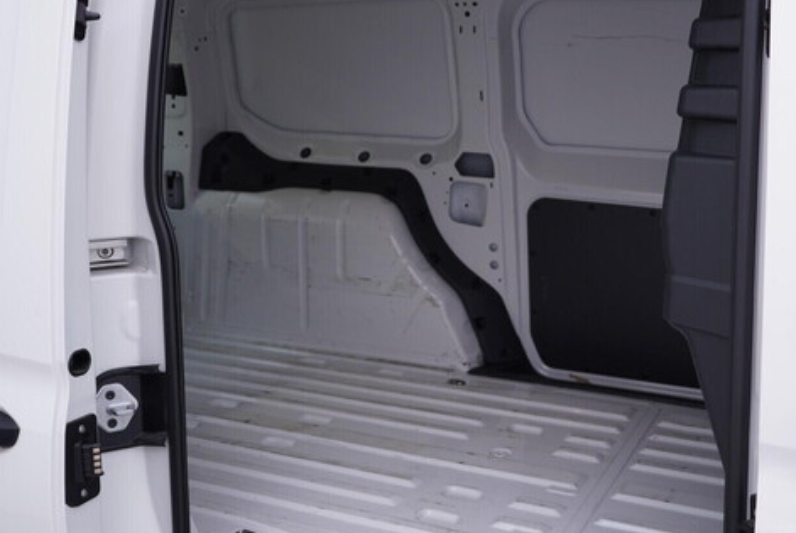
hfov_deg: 46.2
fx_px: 930
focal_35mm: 42
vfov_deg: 32.0
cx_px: 451
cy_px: 273
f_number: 3.5
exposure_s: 1/60
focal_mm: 24
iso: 125
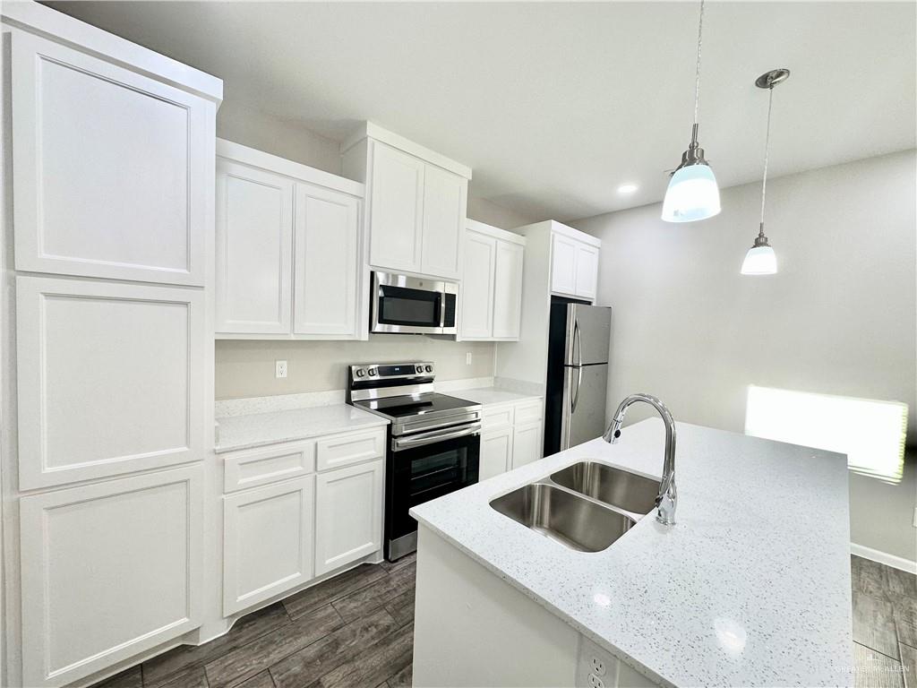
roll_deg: -2.4
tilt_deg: -3.1
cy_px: 344
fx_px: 371
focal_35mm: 14
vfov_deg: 85.7
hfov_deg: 102.1
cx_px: 458
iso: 125
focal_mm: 2.22
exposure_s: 1/120
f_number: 2.2
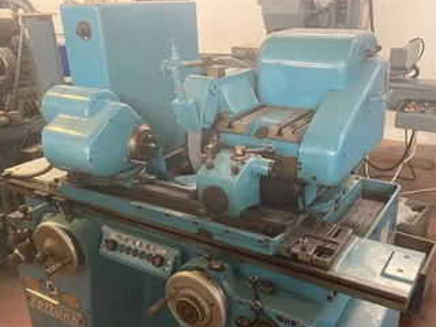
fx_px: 441
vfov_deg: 40.5
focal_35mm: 35
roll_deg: +2.2
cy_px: 198
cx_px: 240
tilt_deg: -25.1
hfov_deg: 52.5
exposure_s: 1/60
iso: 320
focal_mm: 3.99
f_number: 1.8
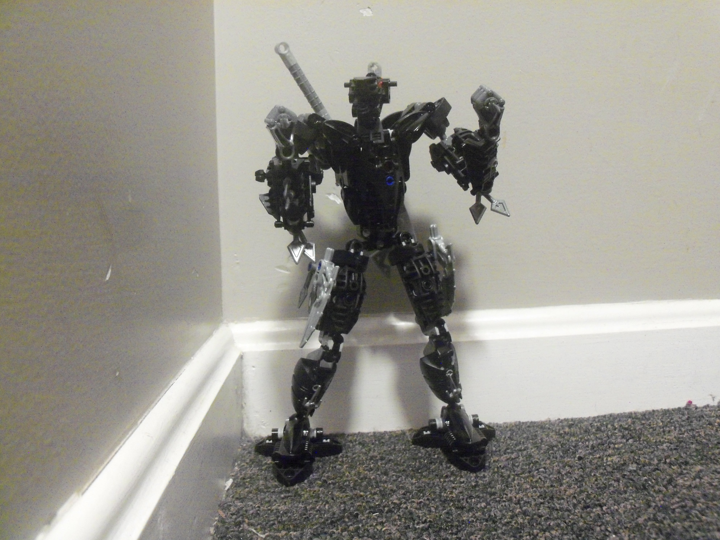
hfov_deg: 52.6
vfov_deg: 40.7
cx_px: 360
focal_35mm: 35
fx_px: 728
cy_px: 270
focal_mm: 6.3
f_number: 3
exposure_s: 1/2
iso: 400
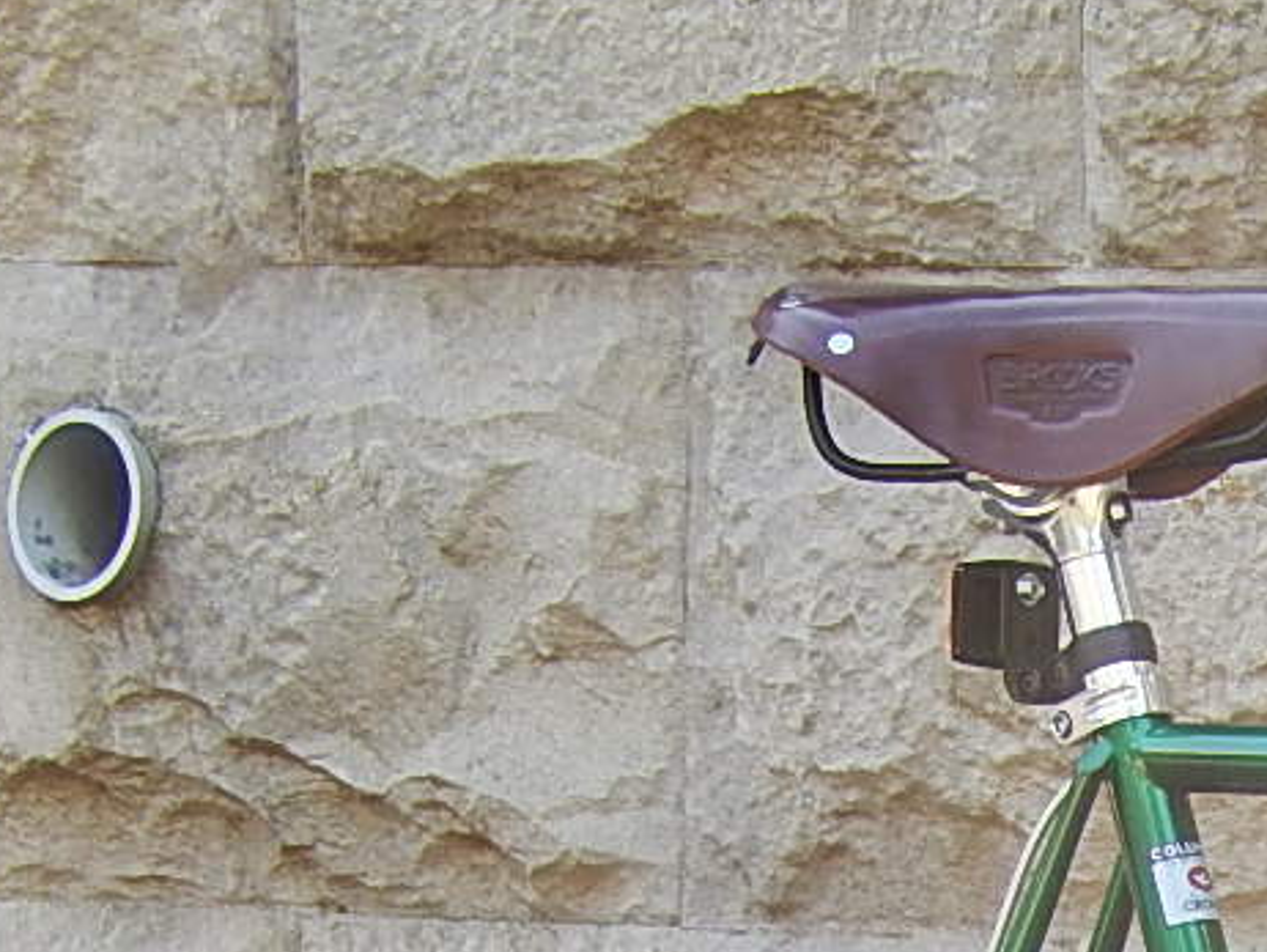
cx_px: 1629
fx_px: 16992
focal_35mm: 464
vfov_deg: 3.2
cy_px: 1501
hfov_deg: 4.3
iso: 125
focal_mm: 24.1
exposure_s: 1/40
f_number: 5.6
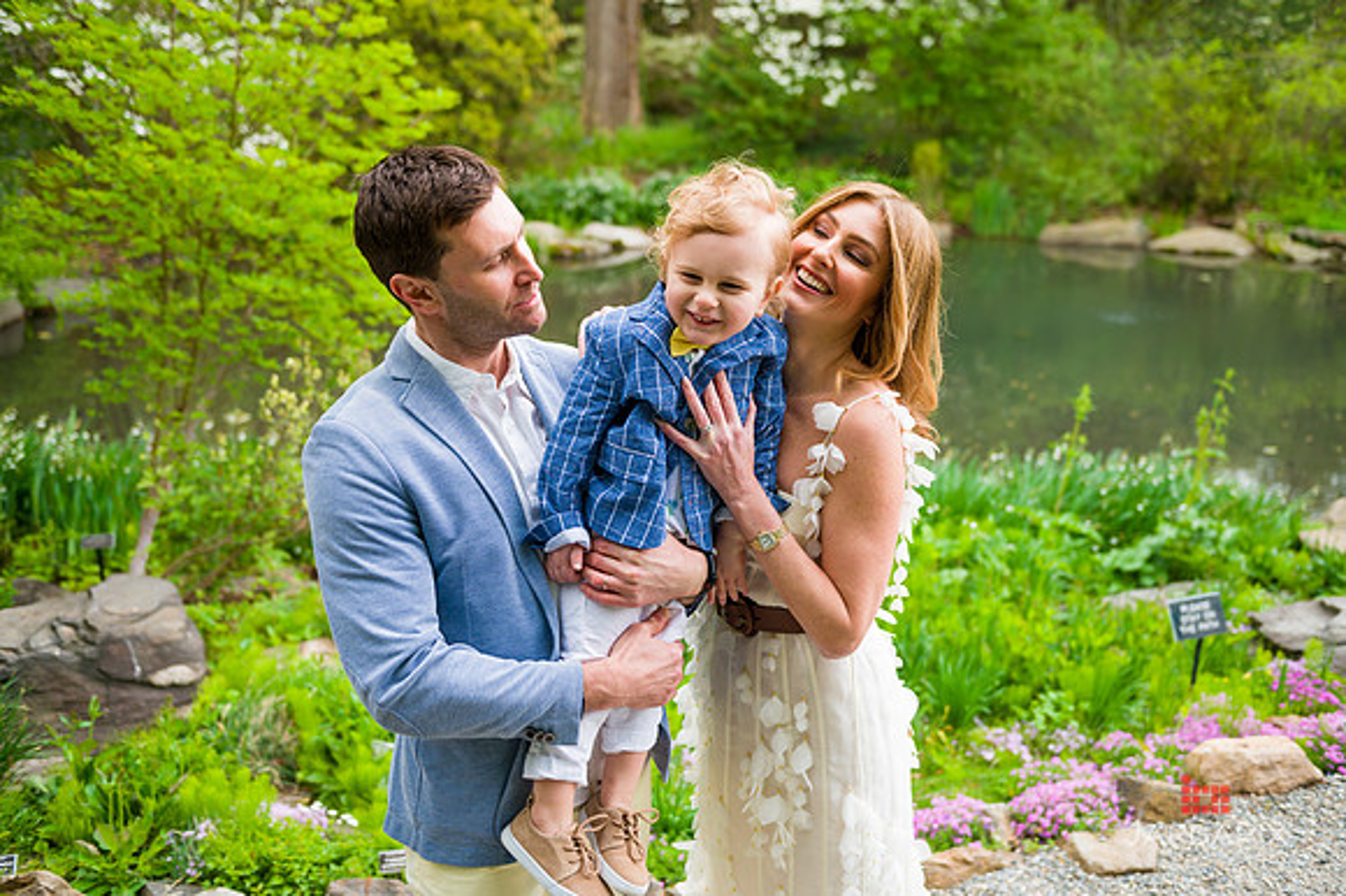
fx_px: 1308
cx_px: 673
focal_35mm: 35
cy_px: 448
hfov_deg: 54.5
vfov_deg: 37.8
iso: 200
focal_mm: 35
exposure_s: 1/320
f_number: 3.5
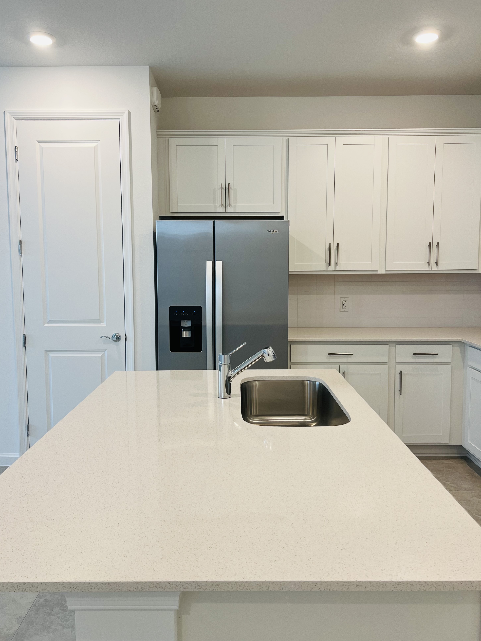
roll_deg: -0.1
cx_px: 232
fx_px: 500
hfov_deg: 51.3
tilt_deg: -4.6
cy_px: 308
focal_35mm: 27
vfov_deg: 65.3
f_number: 1.5
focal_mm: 5.7
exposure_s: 1/120
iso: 80
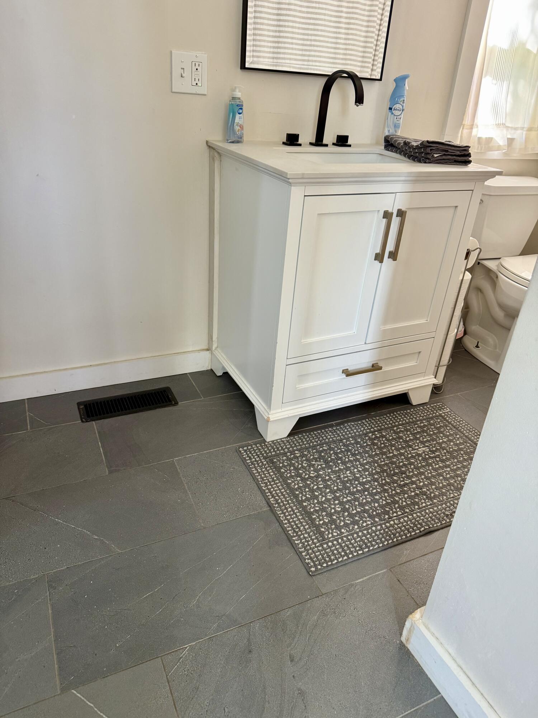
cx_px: 269
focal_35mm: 24
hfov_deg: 56.8
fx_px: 497
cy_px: 359
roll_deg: -4.8
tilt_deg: -28.6
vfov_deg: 71.6
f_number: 1.78
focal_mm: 6.76
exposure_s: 1/60
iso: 200
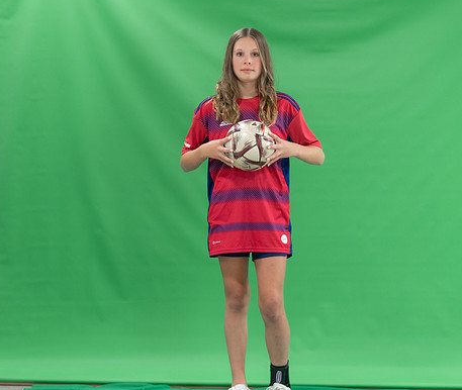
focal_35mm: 100
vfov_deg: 15.9
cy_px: 199
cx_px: 233
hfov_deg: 18.8
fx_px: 1398
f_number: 2.8
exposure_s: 1/250
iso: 1000
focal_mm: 71
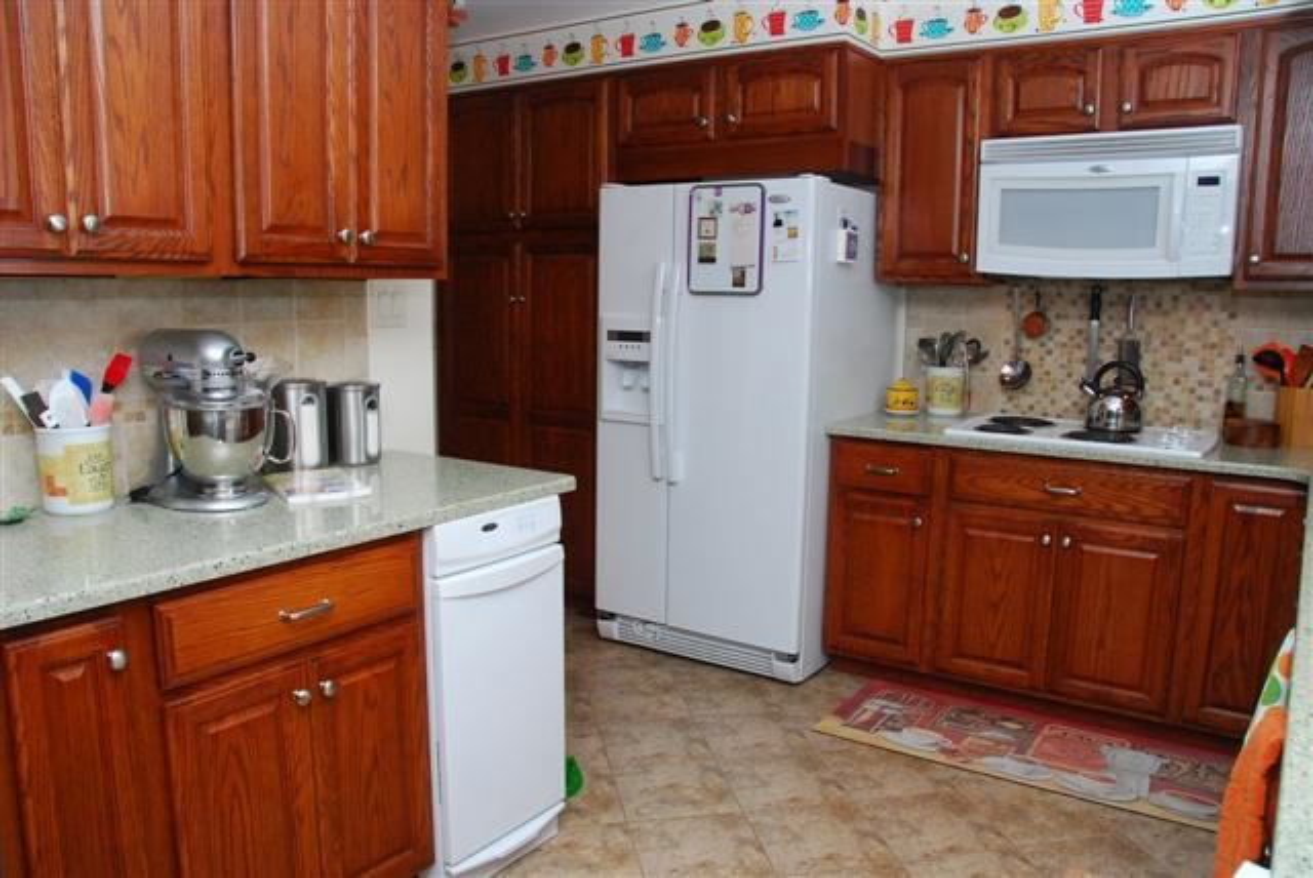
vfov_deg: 48.0
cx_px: 656
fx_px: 986
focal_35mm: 27
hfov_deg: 67.3
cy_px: 439
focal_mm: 18
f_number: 6.3
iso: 1000
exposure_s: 1/60
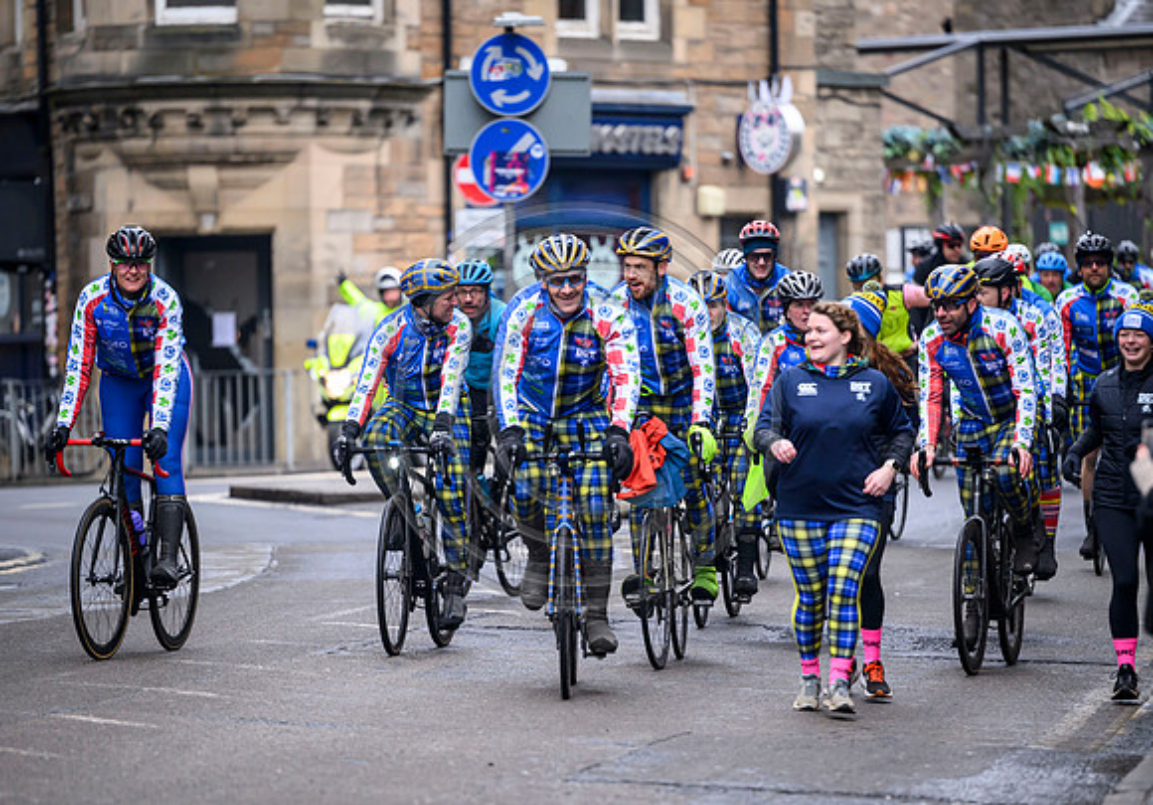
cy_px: 467
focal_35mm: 244
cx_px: 640
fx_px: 7945
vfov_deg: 5.8
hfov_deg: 8.3
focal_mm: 190
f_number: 2.8
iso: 1600
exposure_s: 1/800
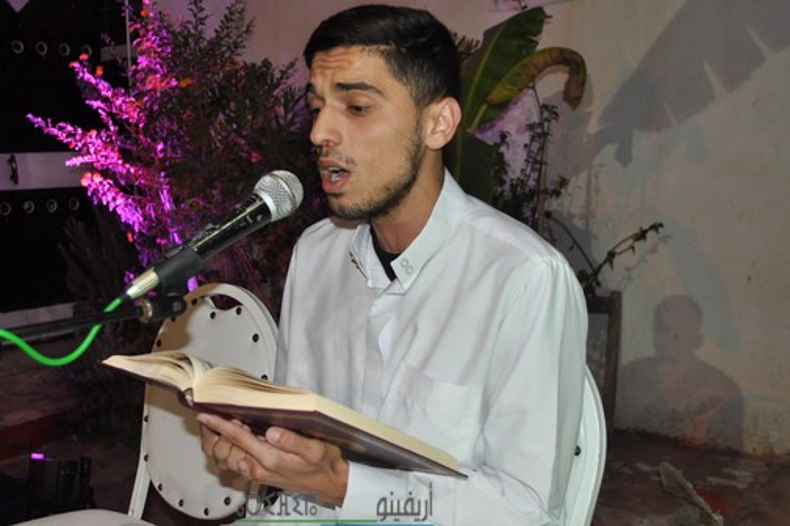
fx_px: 833
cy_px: 283
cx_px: 335
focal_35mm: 38
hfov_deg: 50.5
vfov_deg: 35.0
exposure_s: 1/60
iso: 800
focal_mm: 20
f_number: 3.5
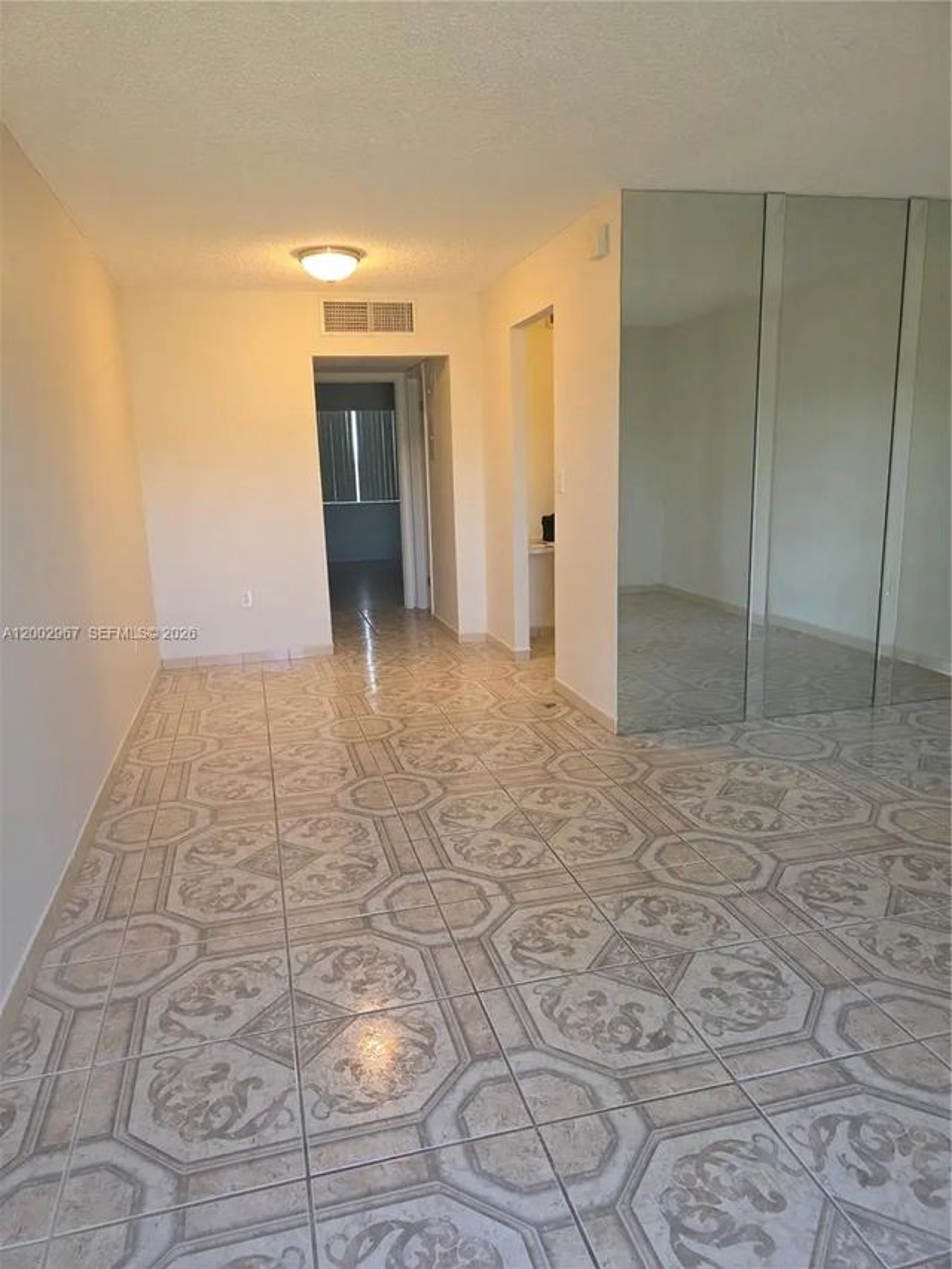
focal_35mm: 23
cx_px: 476
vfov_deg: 73.9
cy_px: 634
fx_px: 843
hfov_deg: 58.9
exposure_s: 1/120
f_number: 1.7
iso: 400
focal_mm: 6.3
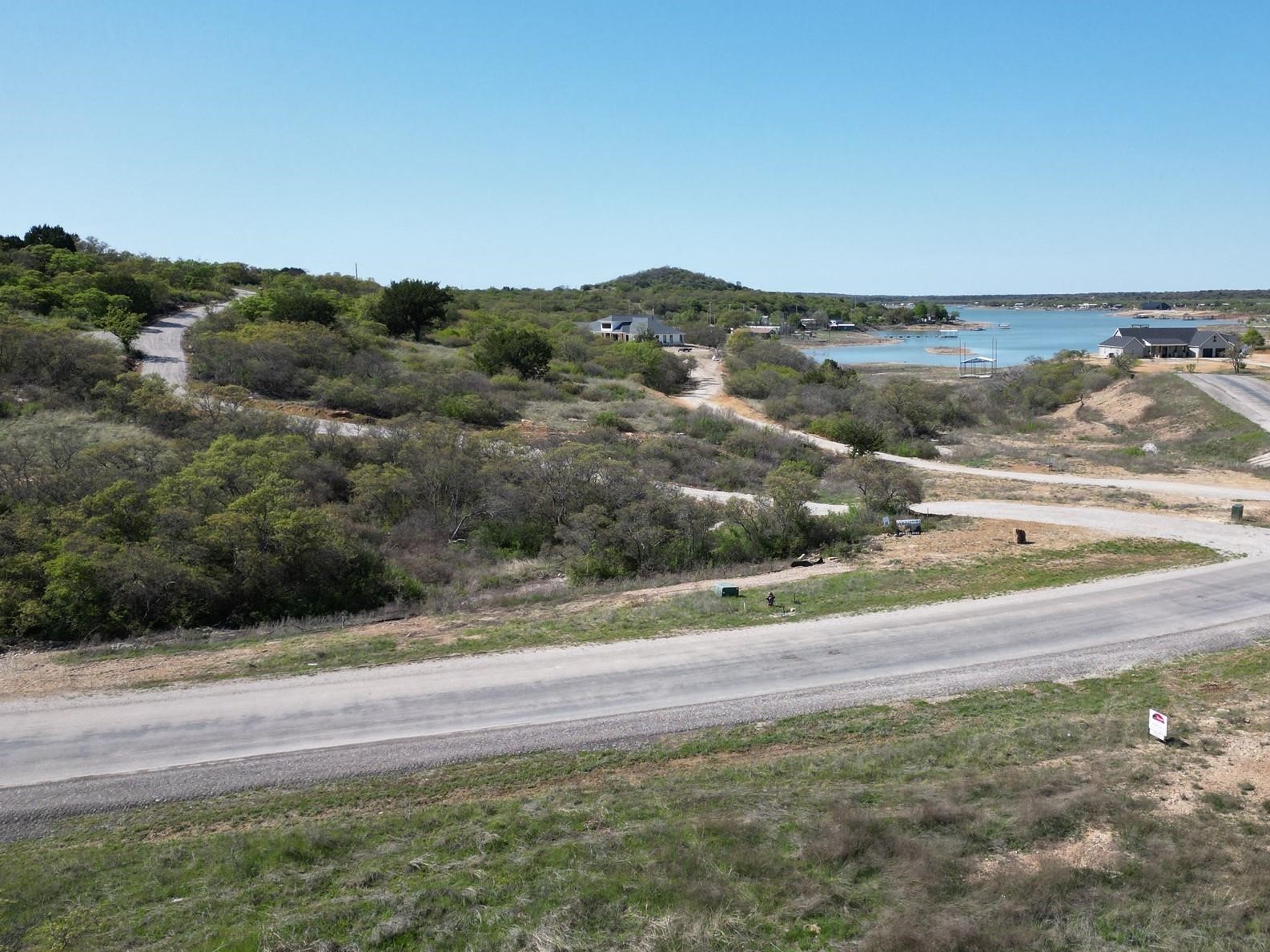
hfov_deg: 57.8
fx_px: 1137
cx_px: 770
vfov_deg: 45.4
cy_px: 527
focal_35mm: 31
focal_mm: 6.72
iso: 110
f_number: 1.7
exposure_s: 1/2500
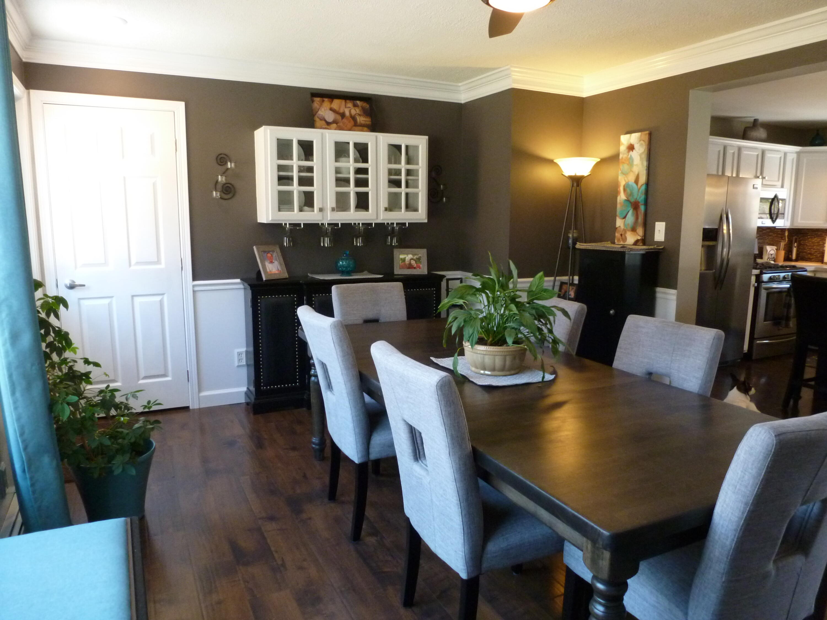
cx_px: 414
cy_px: 310
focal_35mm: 24
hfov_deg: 71.6
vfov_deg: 56.8
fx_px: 573
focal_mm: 4.3
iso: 400
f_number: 3.3
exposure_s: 1/40
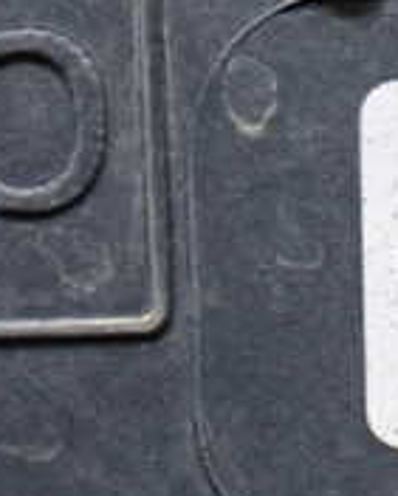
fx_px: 2648
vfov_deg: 10.7
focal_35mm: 180
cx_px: 717
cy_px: 178
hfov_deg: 8.3
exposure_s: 1/50
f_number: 3.3
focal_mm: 9.65
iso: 500
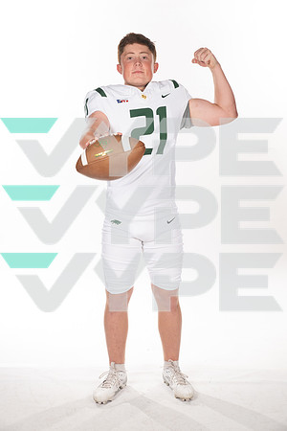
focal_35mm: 56
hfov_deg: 24.2
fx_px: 670
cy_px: 216
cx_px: 144
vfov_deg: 35.6
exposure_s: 1/400
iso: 640
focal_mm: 56
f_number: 8
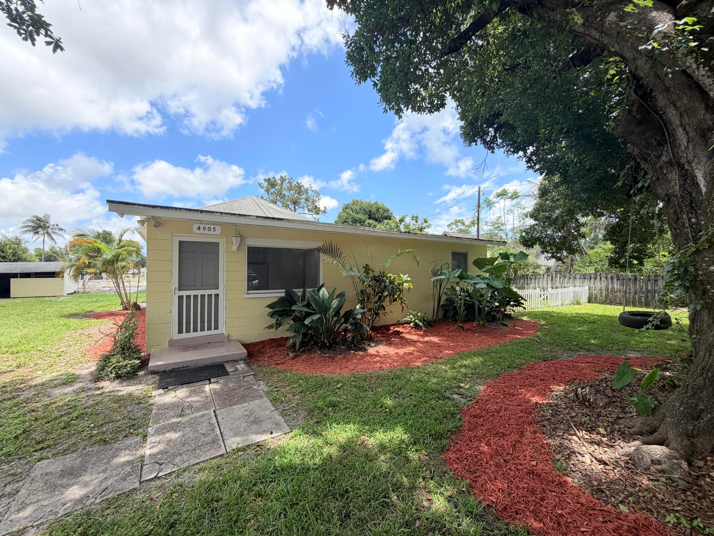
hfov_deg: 102.1
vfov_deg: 85.7
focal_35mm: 14
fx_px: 289
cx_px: 357
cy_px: 268
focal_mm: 2.22
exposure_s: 1/770
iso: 32
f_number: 2.2
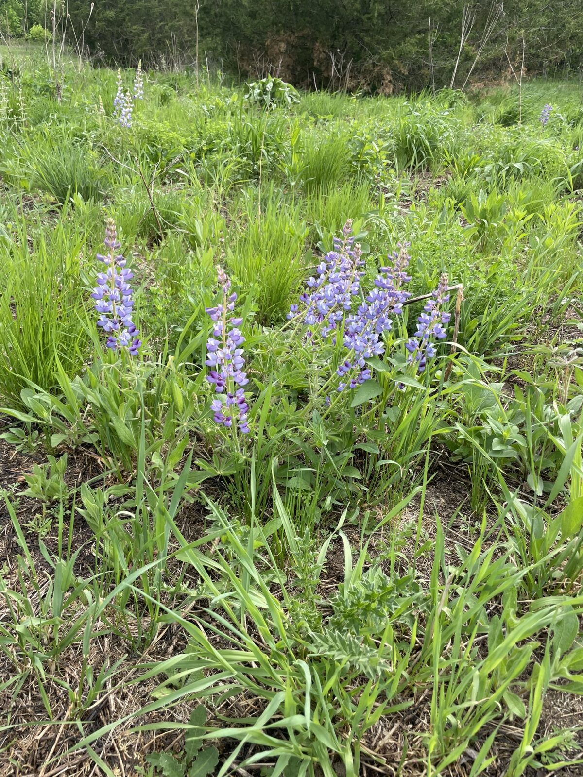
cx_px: 292
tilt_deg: -29.3
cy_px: 388
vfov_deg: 67.3
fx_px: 584
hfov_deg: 53.1
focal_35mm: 26
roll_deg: -3.9
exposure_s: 1/849
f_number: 1.6
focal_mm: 4.2
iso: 32
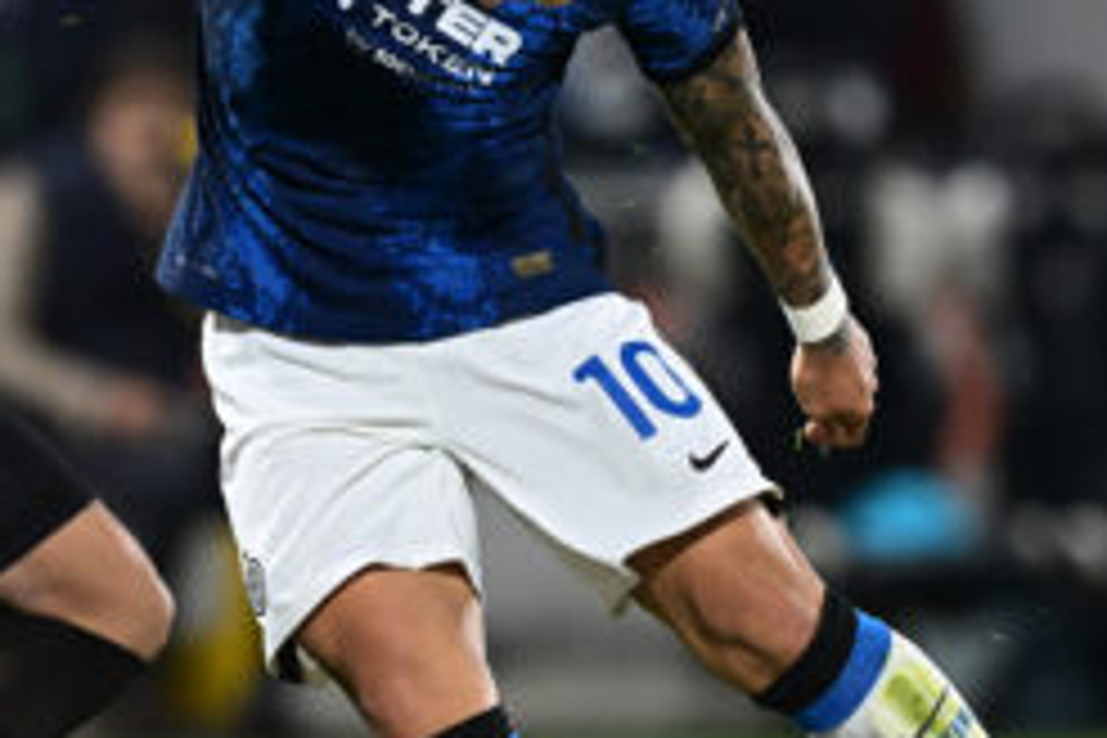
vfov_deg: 1.1
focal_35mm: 1249
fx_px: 38404
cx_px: 634
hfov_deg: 1.7
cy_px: 284
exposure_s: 1/1250
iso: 2500
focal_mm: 400
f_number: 3.5
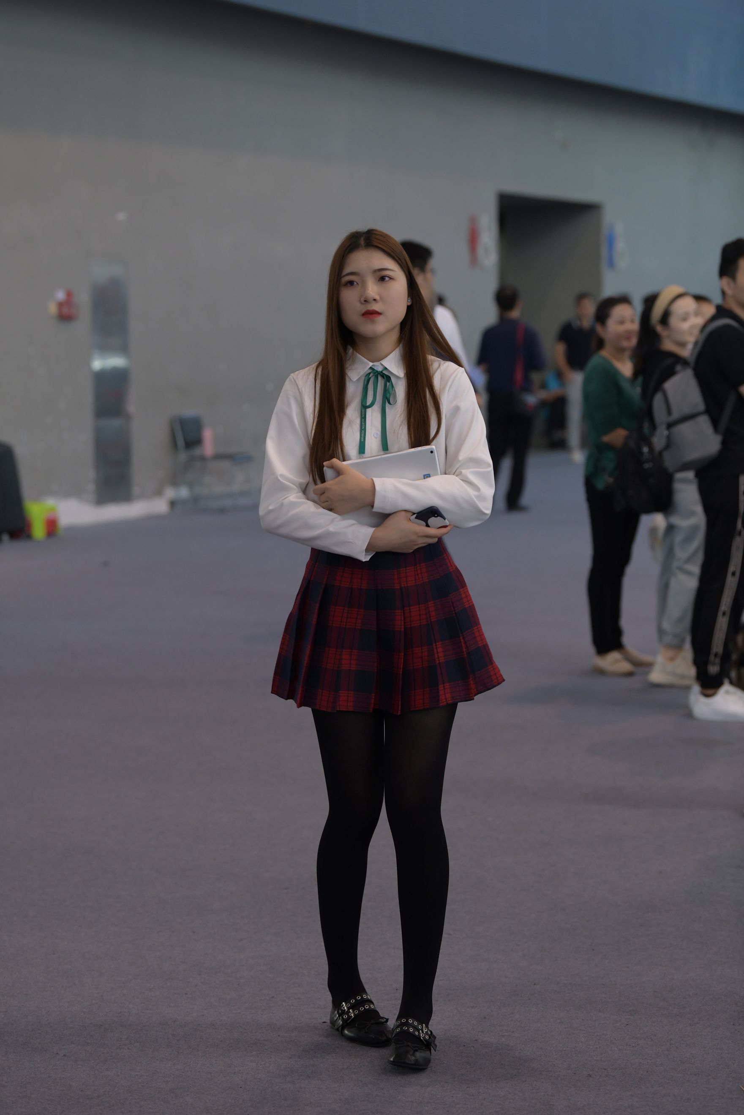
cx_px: 372
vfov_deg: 20.0
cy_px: 558
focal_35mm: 102
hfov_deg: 13.4
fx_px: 3161
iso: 1250
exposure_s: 1/250
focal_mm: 102
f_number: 4
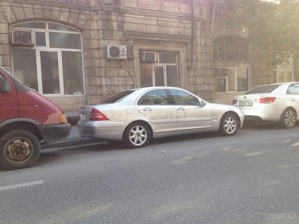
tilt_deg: -0.8
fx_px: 285
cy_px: 112
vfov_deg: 42.9
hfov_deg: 55.4
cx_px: 150
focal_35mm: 33
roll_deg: +1.8
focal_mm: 4.12
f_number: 2.4
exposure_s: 1/208
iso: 50
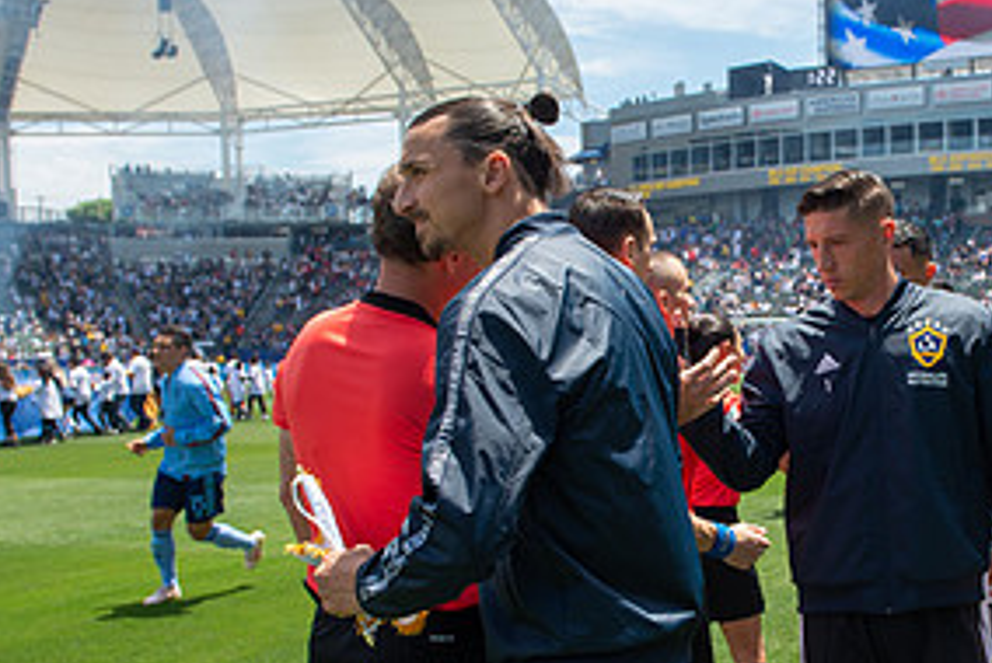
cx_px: 730
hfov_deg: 39.3
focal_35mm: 49
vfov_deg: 27.5
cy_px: 417
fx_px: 1352
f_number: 5.6
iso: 200
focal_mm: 24
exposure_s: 1/640
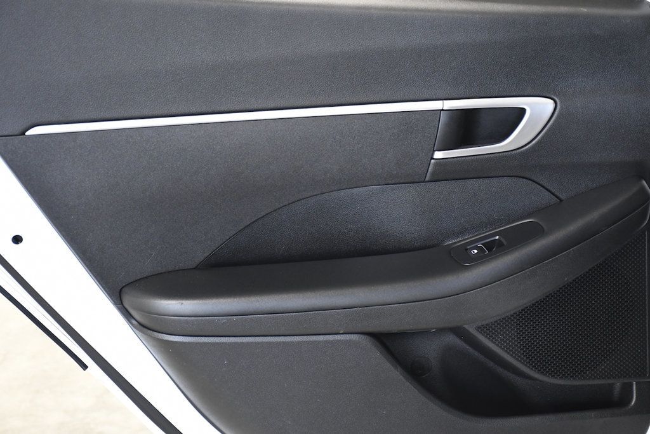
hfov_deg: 27.0
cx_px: 325
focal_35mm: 75
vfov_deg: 18.2
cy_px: 217
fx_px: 1354
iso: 2500
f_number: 4.8
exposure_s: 1/160
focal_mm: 50
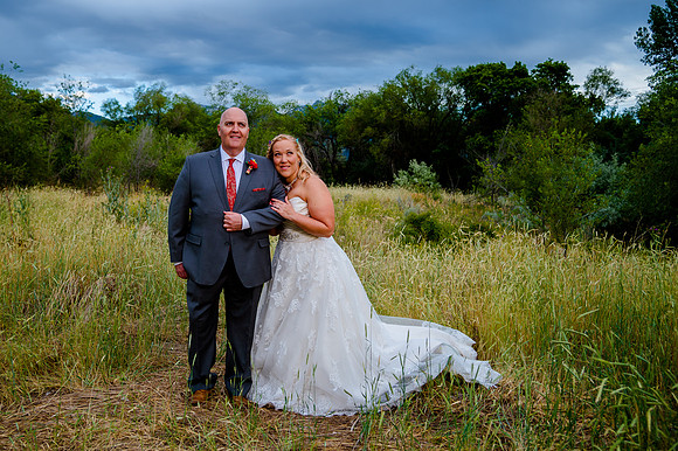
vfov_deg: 38.3
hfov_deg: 54.9
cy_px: 218
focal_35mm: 35
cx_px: 294
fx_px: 650
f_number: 4
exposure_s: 1/250
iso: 125
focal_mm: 30
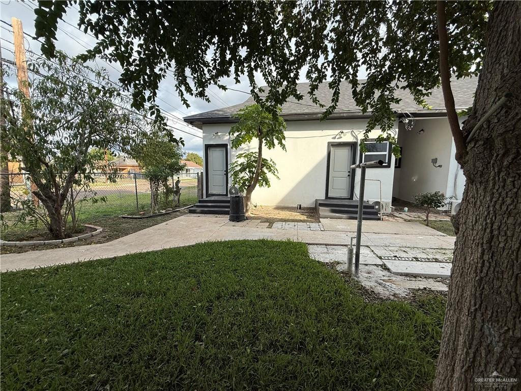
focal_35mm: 14
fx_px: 211
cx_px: 260
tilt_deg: -6.7
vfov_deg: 85.7
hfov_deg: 102.1
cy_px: 196
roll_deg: +0.0
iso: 50
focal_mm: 2.22
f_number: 2.2
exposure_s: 1/751
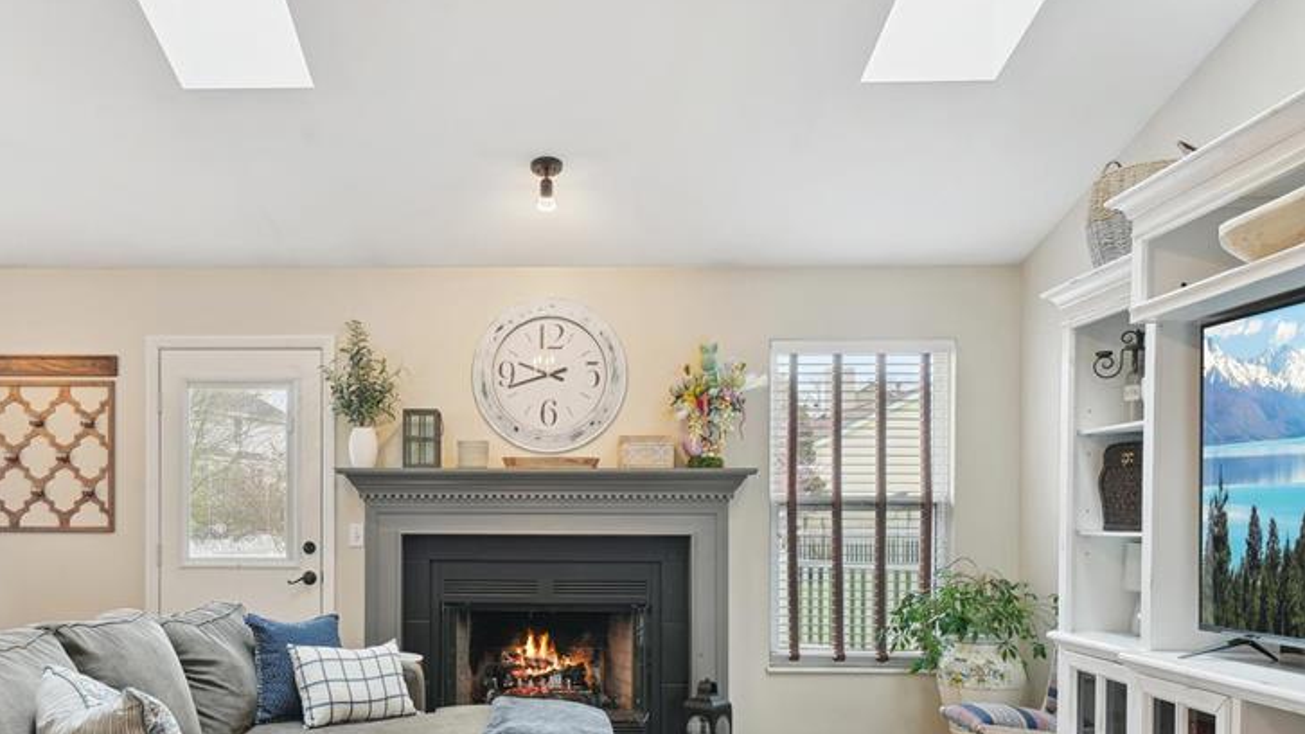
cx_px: 530
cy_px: 544
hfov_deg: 62.2
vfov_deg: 36.9
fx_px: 1072
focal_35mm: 31
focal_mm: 21
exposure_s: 1/10
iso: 400
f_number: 9
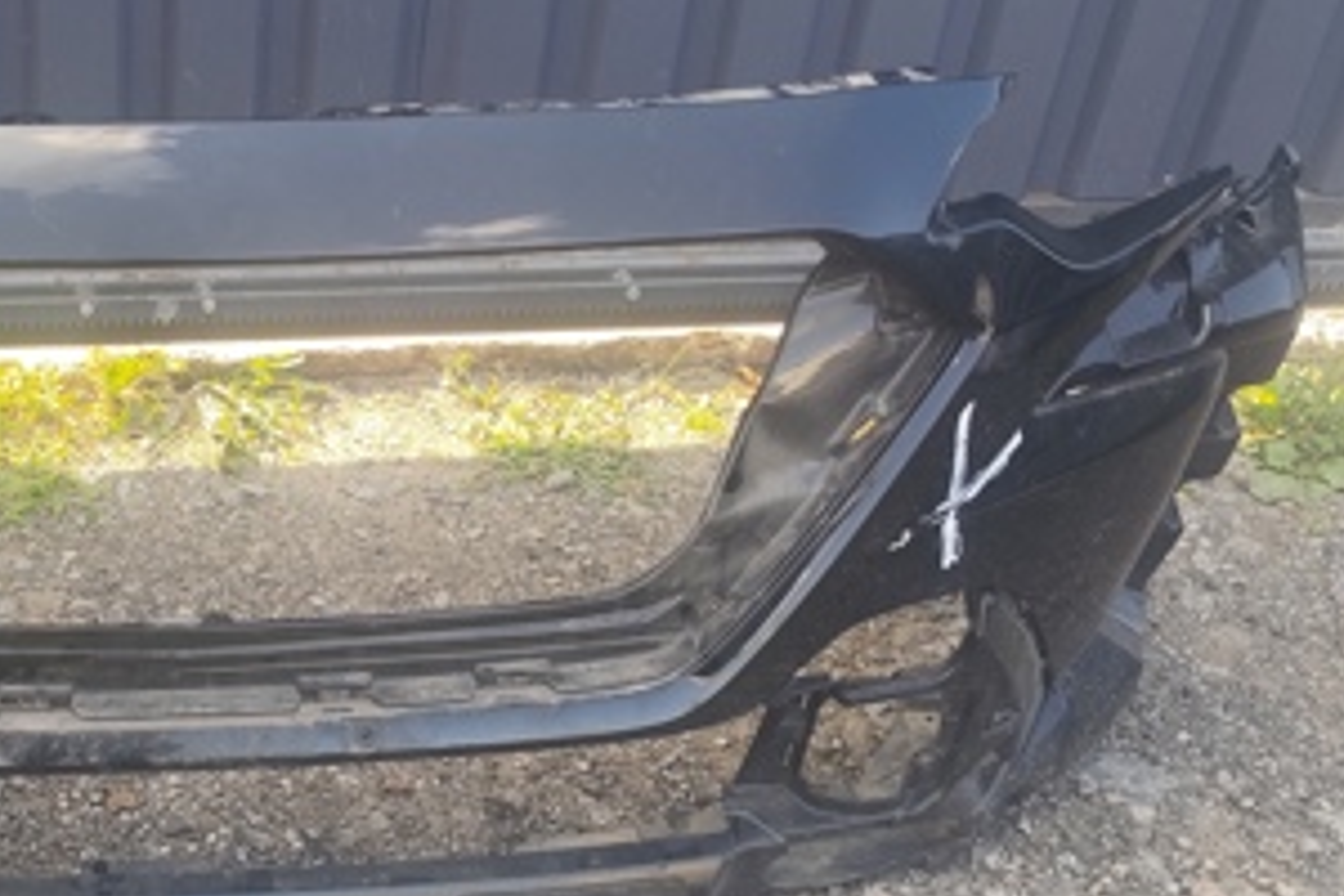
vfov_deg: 26.0
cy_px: 732
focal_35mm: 51
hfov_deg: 36.2
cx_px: 103
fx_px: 1904
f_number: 1.65
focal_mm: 6.19
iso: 64
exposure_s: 1/100
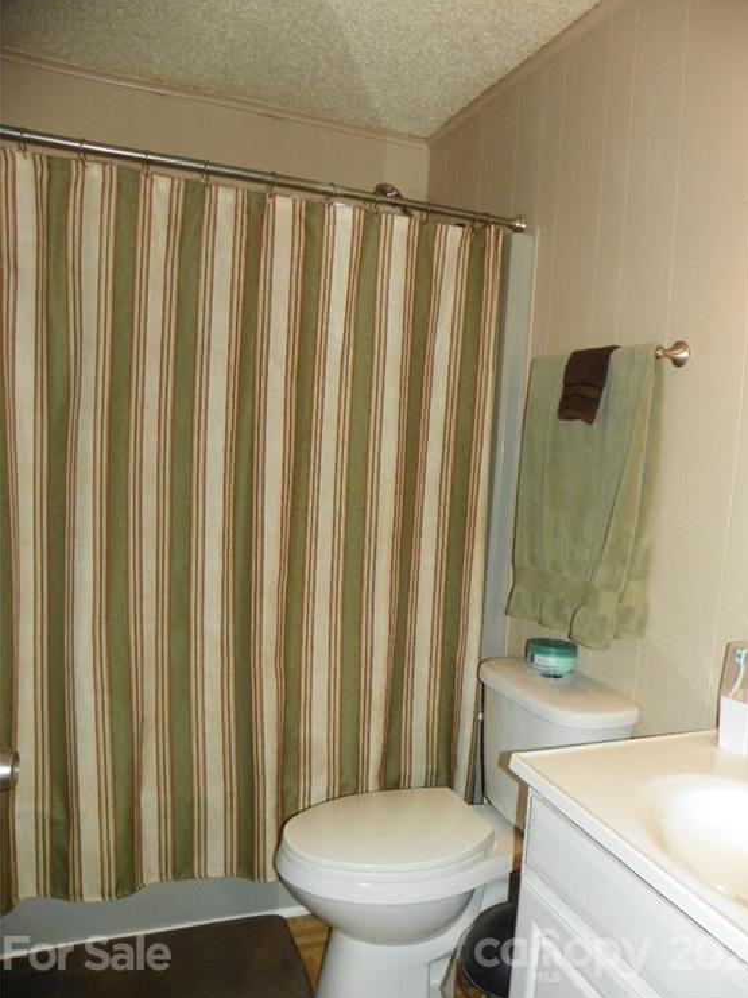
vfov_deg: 65.3
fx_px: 778
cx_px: 387
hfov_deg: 51.3
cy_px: 484
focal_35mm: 27
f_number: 2.8
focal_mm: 4.6
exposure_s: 1/125
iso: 200
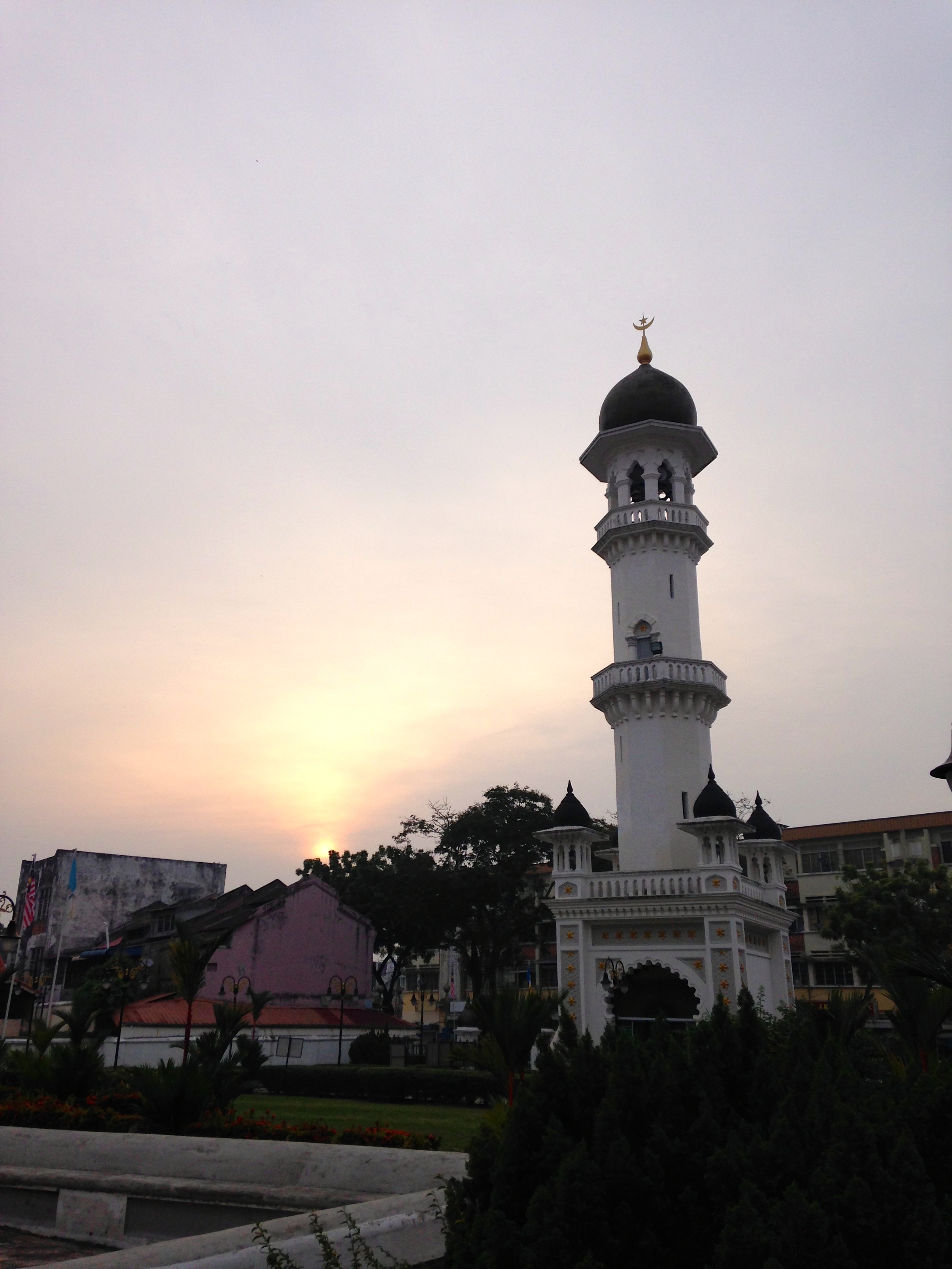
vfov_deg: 55.4
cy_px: 634
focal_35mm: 33
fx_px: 1210
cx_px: 476
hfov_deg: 42.9
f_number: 2.4
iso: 50
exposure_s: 1/786
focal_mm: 4.12
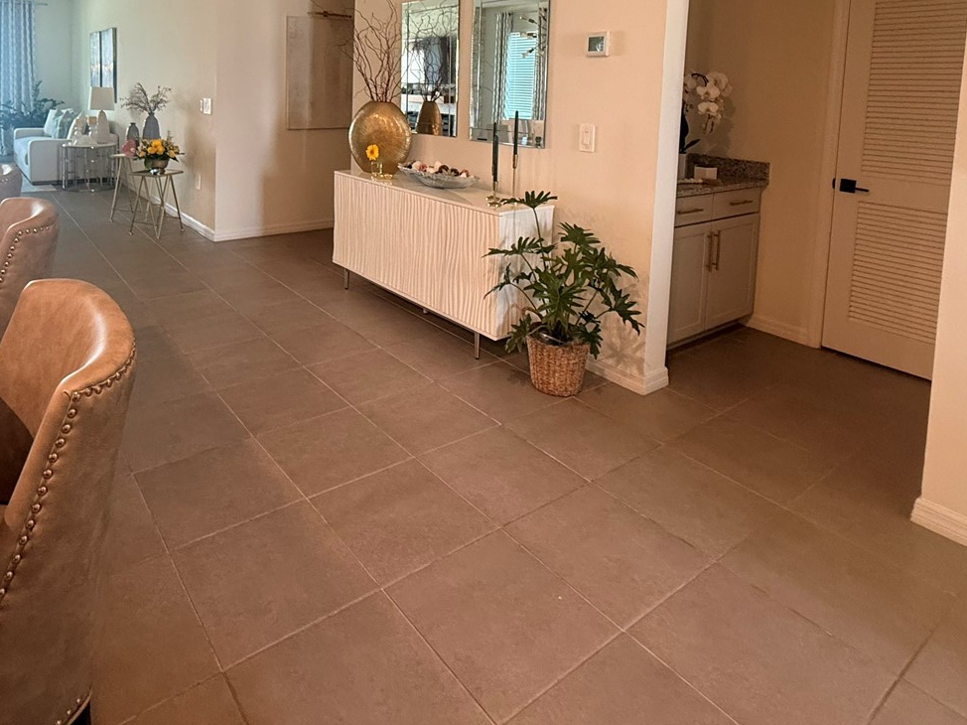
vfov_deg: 54.4
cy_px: 133
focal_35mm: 23
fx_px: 642
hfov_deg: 73.2
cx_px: 392
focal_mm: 2.22
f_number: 2.2
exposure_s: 1/60
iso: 320
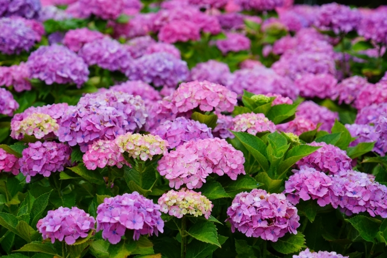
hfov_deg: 16.8
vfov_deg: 11.2
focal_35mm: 122
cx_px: 194
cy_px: 129
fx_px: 1312
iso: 1250
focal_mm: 122
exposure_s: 1/1000
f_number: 5.6
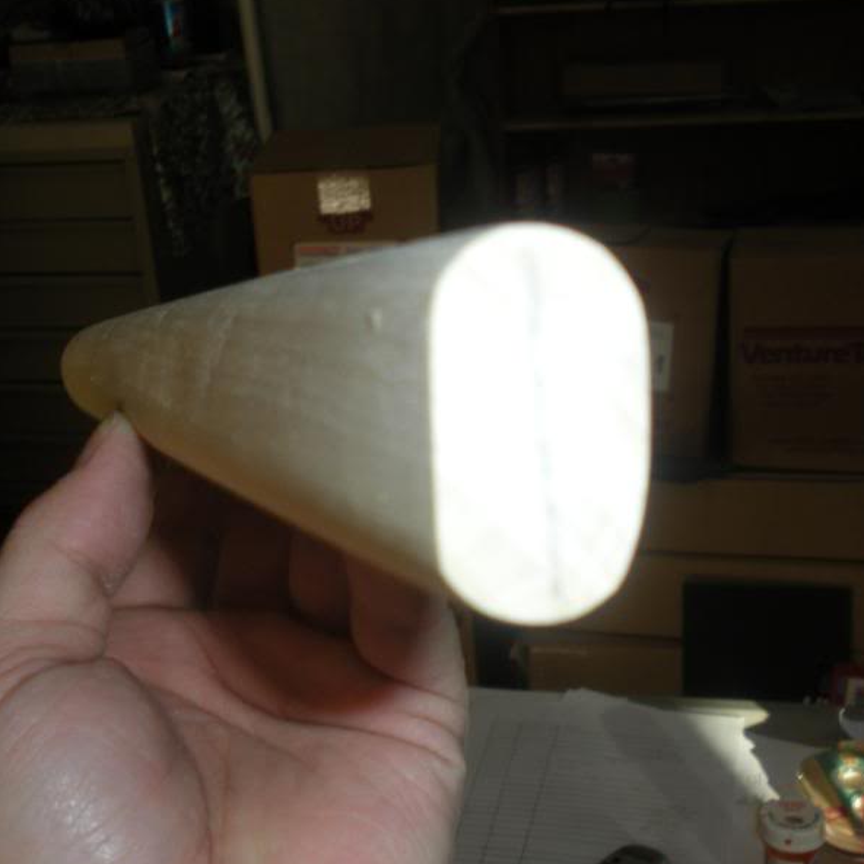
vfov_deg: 31.1
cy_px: 457
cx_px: 417
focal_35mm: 55
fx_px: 1553
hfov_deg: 31.1
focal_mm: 6.3
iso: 64
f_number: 3.5
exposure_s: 1/30
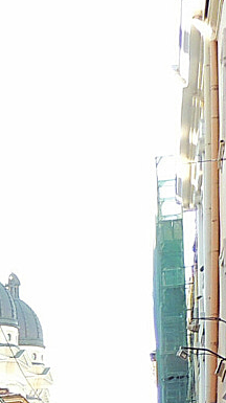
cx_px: -277
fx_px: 1452
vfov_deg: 14.6
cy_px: 614
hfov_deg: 8.3
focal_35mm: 136
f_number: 3.1
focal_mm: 5.3
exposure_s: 1/125
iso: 100
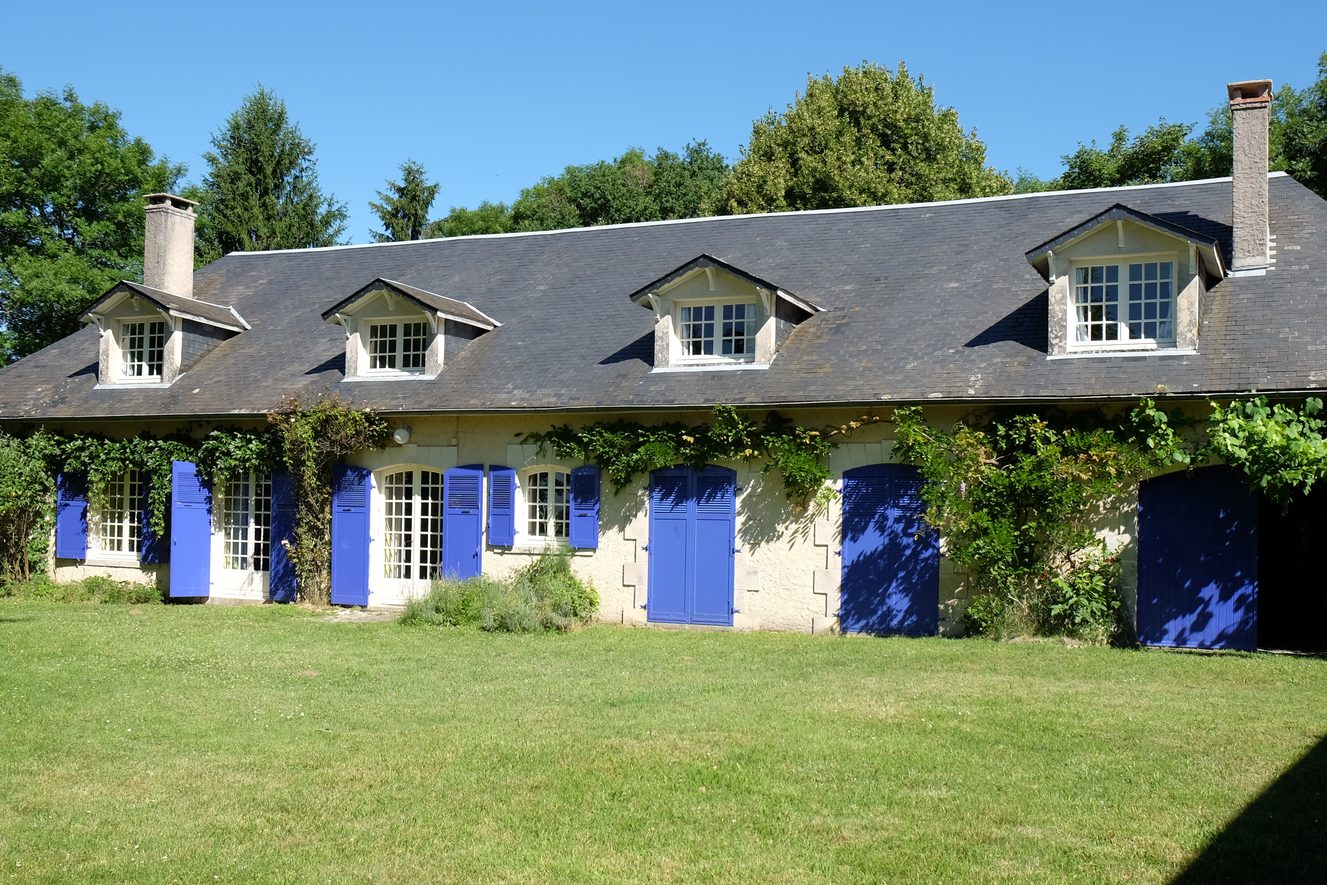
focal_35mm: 35
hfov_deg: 54.3
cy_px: 514
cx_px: 748
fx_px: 1290
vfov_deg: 37.8
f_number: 5.6
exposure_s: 1/420
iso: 200
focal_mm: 18
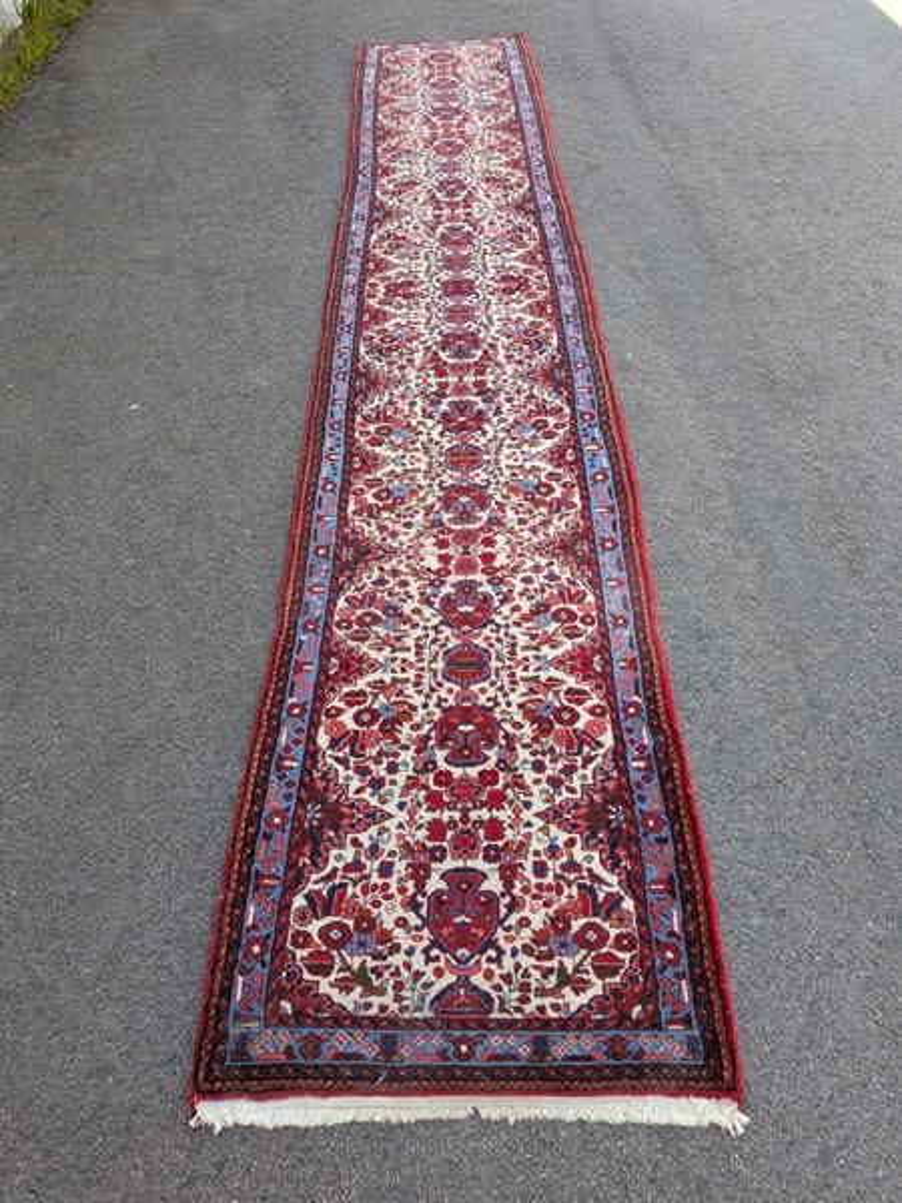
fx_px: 834
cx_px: 451
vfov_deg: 71.6
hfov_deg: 56.8
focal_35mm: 24
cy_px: 602
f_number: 1.7
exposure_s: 1/104
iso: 26
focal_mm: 4.53
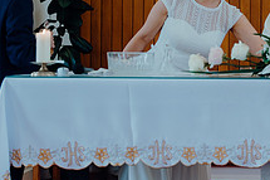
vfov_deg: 10.1
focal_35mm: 135
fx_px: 1012
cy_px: 28
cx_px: 301
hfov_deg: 14.8
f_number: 2.8
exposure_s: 1/200
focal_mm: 50
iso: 500
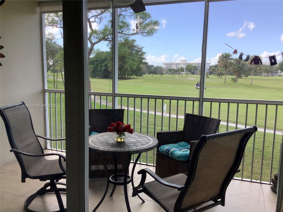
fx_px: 253
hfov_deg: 58.4
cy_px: 106
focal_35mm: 31
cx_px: 142
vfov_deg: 45.4
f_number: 2.4
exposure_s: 1/125
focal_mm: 3.3
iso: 25
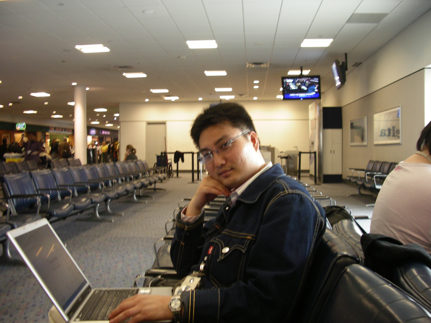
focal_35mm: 35
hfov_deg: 52.6
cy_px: 162
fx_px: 436
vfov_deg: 40.7
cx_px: 216
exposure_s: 1/8
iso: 160
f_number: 2.6
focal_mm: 5.8
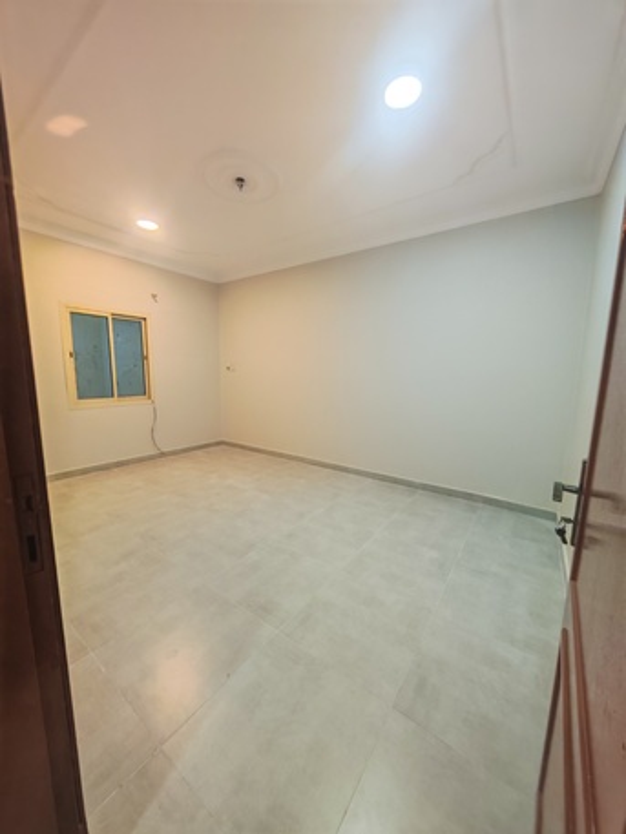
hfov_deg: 89.9
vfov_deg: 106.2
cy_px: 417
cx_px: 313
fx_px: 313
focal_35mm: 13
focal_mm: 1.82
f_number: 2
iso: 400
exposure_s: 1/30
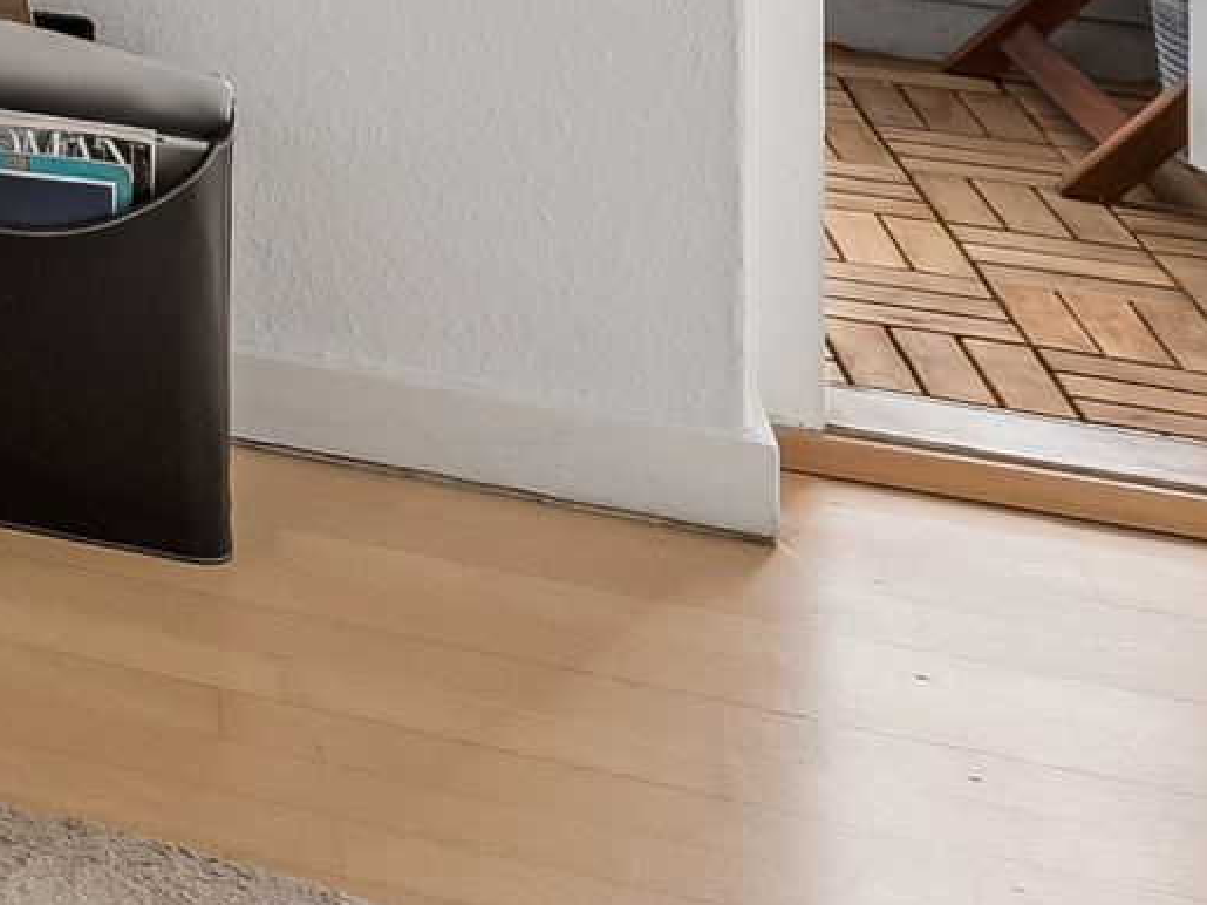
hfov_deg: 16.1
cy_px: -830
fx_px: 2928
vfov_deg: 14.8
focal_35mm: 84
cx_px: -1404
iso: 400
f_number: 13
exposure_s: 1/25
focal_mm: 15
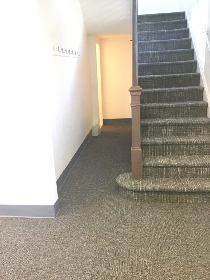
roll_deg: +3.4
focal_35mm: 31
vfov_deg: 58.4
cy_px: 140
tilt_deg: -16.4
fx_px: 251
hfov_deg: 45.4
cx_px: 105
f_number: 2.4
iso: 200
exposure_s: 1/24
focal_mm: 3.3
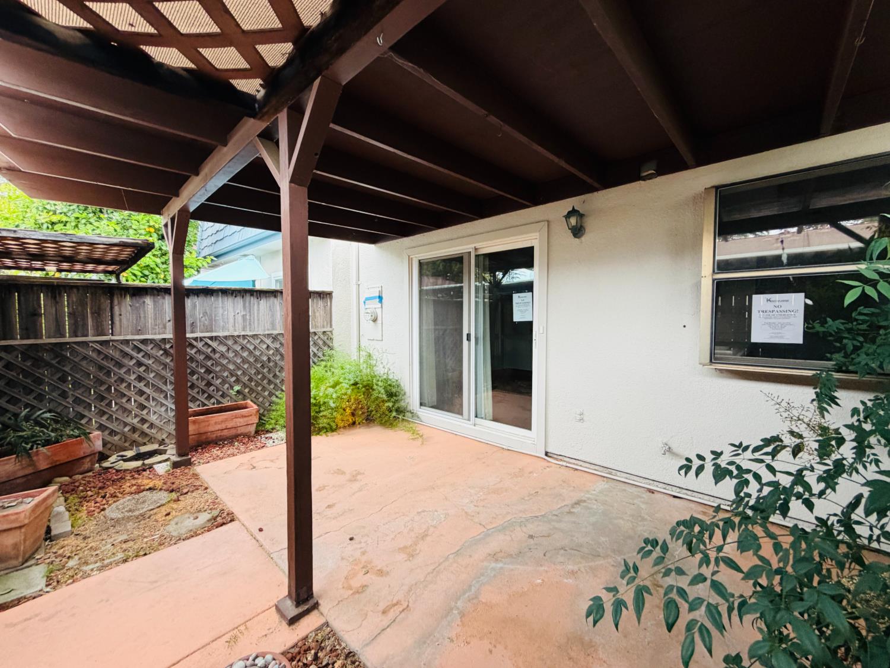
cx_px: 445
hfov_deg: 102.1
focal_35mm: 14
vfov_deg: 85.7
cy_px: 334
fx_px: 360
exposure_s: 1/121
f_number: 2.2
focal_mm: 2.22
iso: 250
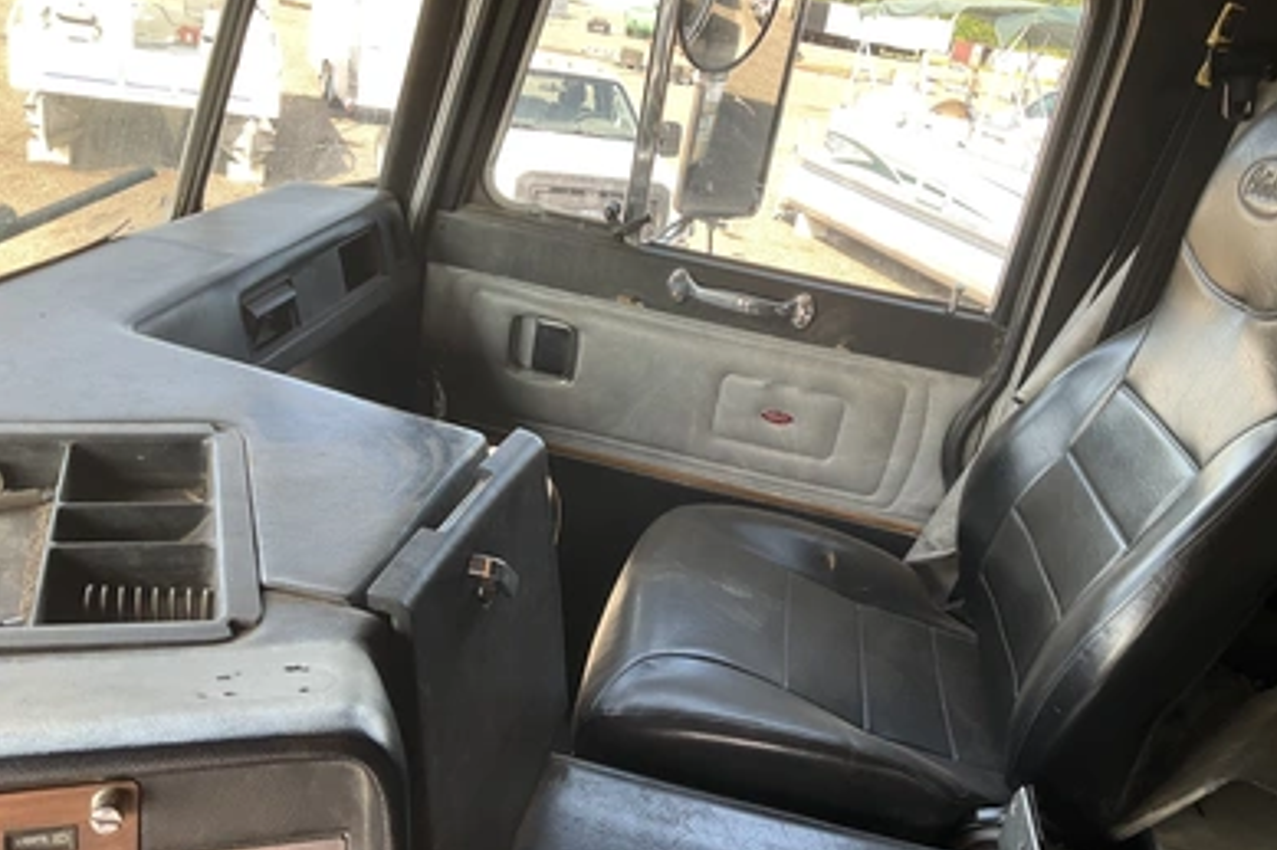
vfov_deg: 42.3
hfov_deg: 60.3
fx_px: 1099
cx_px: 653
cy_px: 459
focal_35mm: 31
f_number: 1.8
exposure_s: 1/122
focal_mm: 3
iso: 32
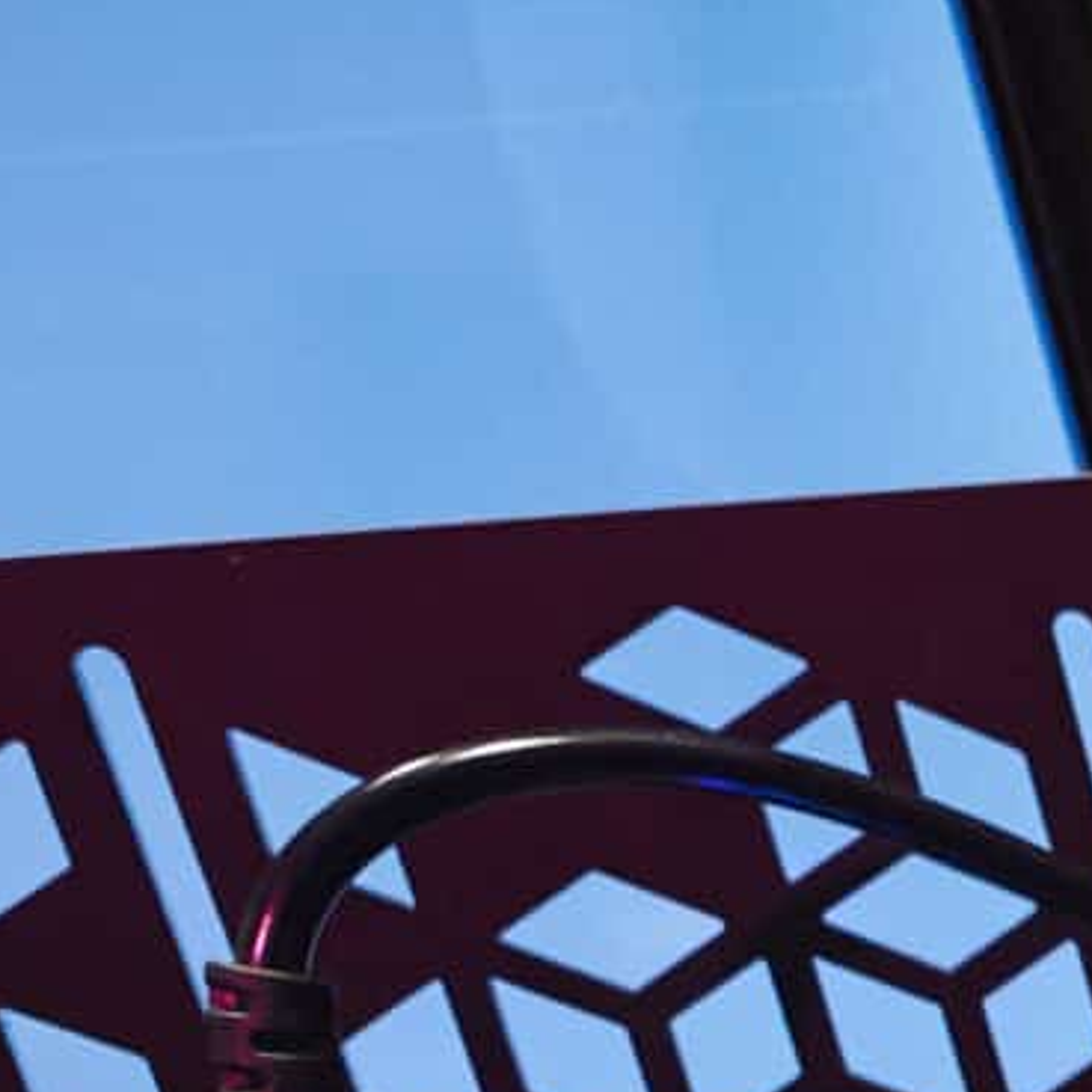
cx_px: 3775
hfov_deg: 9.6
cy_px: 2386
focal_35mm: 107
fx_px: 3836
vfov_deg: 13.2
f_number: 4
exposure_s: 1/60
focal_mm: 15.5
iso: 1000
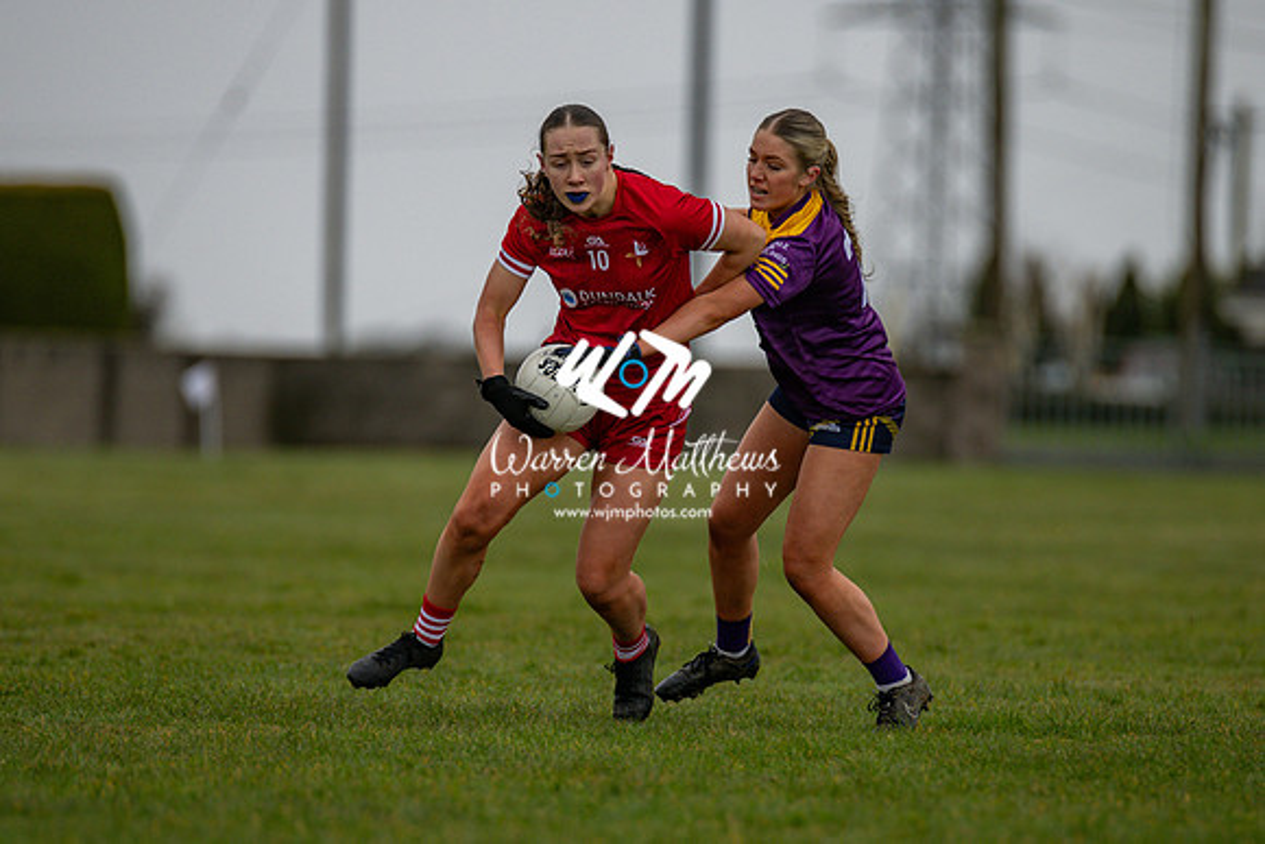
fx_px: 15521
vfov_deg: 3.1
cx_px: 615
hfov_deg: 4.7
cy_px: 514
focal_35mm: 442
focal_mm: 300
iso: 360
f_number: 2.8
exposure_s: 1/1000
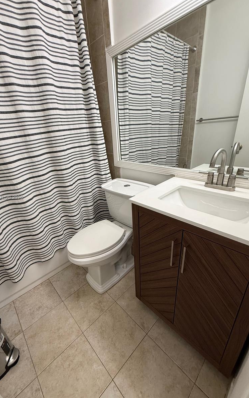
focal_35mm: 15
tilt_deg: -22.4
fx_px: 163
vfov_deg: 101.5
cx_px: 112
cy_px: 198
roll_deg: +4.5
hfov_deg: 74.6
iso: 200
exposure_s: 1/120
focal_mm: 2.22
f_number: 2.2
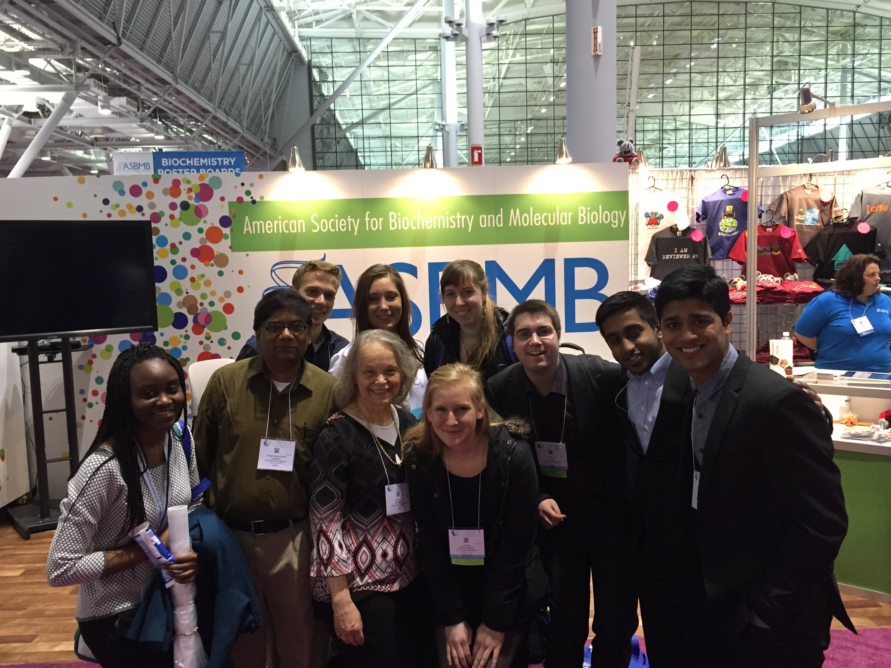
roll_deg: +1.8
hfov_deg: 61.7
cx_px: 446
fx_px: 746
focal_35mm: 29
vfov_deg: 48.2
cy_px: 334
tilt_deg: -4.5
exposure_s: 1/30
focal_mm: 4.15
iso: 250
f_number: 2.2
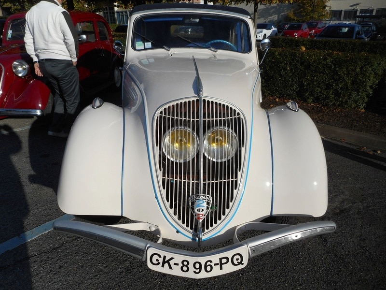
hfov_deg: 69.4
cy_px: 145
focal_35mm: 25
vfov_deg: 54.9
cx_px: 193
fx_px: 279
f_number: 10.5
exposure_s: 1/200
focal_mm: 4.5
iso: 80
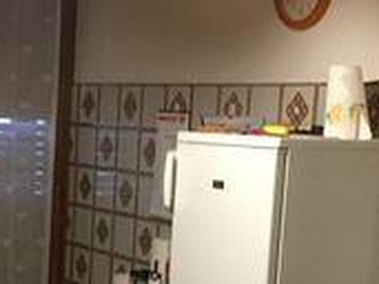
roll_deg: -2.3
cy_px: 322
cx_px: 66
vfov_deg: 14.1
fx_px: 1116
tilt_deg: -10.4
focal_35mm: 102
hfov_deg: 19.1
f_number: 2.2
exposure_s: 1/20
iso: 200
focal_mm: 4.15
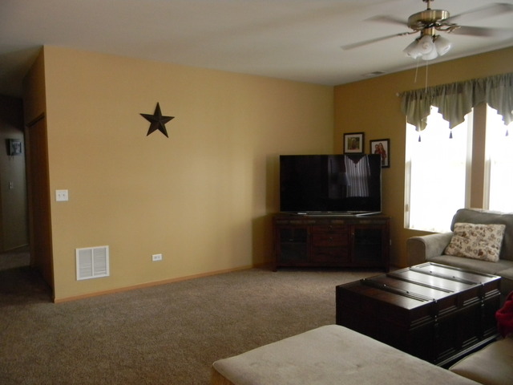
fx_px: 415
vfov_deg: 49.7
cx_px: 256
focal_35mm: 28
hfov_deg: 63.4
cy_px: 192
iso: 400
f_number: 3.5
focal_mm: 5
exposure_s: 1/31.3
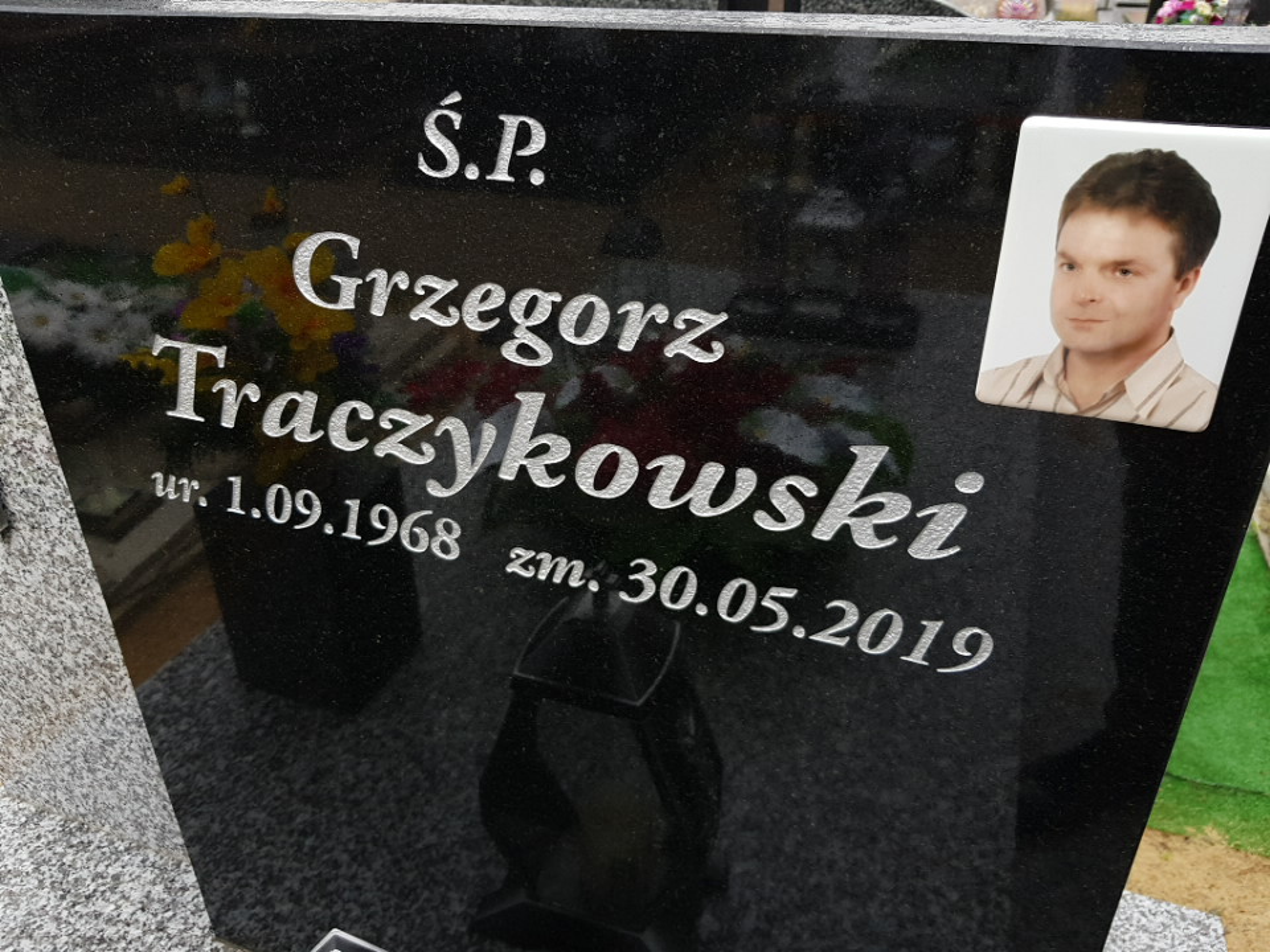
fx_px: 954
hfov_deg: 67.3
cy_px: 476
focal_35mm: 26
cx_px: 635
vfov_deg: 53.1
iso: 50
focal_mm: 4.2
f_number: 1.7
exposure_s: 1/237
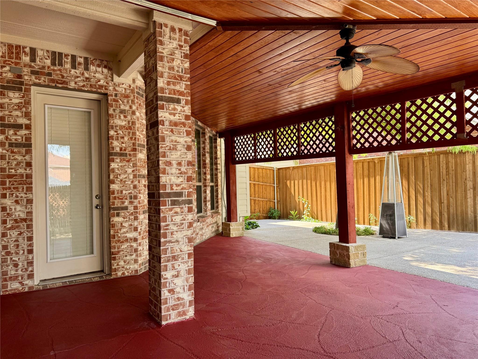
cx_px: 239
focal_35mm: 24
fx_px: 331
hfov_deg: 71.6
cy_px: 180
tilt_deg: +0.6
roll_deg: +2.1
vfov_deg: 56.8
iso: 64
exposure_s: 1/255
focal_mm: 6.76
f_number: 1.78
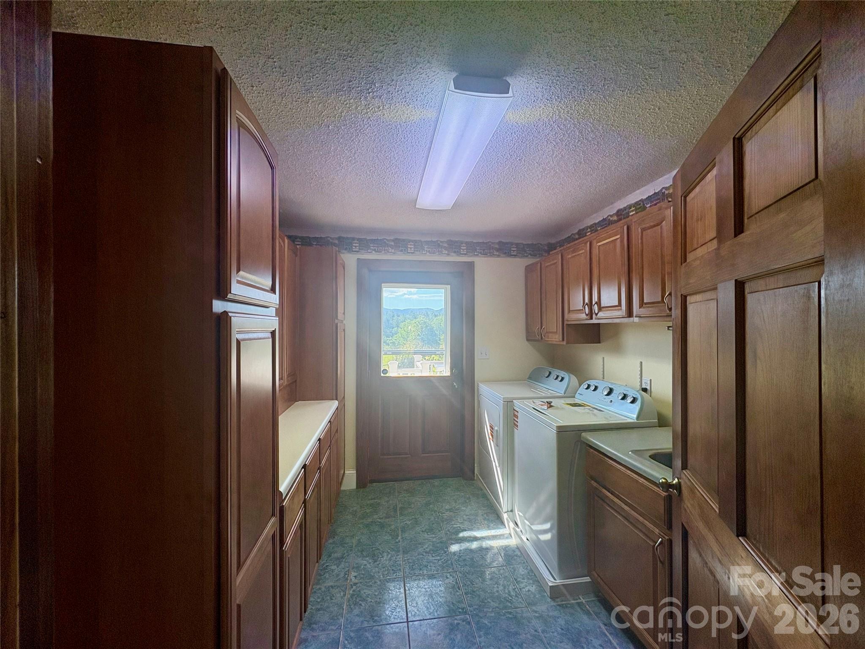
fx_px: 350
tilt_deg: +0.3
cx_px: 432
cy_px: 324
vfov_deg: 85.7
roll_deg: +0.9
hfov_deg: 102.1
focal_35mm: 14
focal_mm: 2.22
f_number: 2.2
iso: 125
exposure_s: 1/120
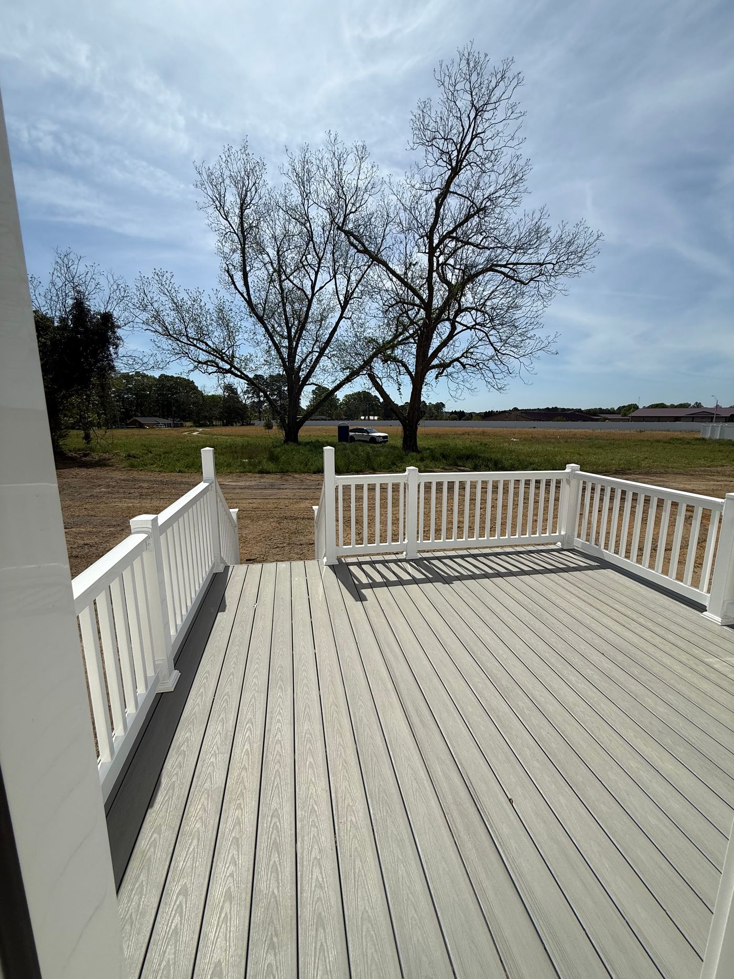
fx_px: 396
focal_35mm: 14
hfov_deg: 85.7
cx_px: 367
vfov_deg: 102.1
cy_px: 490
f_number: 2.2
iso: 50
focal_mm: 2.22
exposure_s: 1/4425
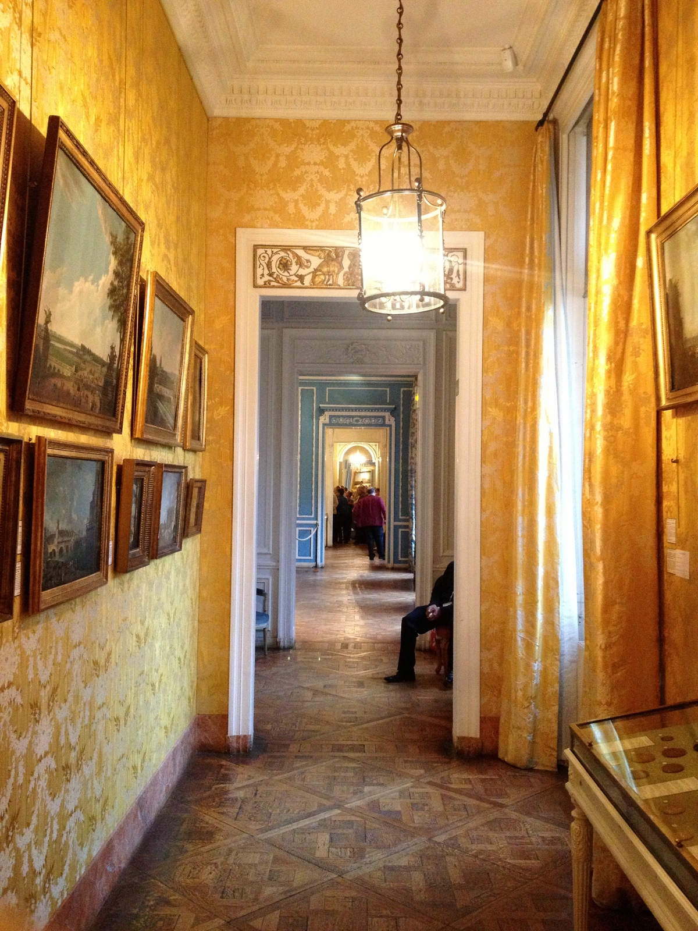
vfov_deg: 52.6
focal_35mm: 35
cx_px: 349
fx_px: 941
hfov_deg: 40.7
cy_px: 466
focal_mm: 4.28
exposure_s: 1/20
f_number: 2.4
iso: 400
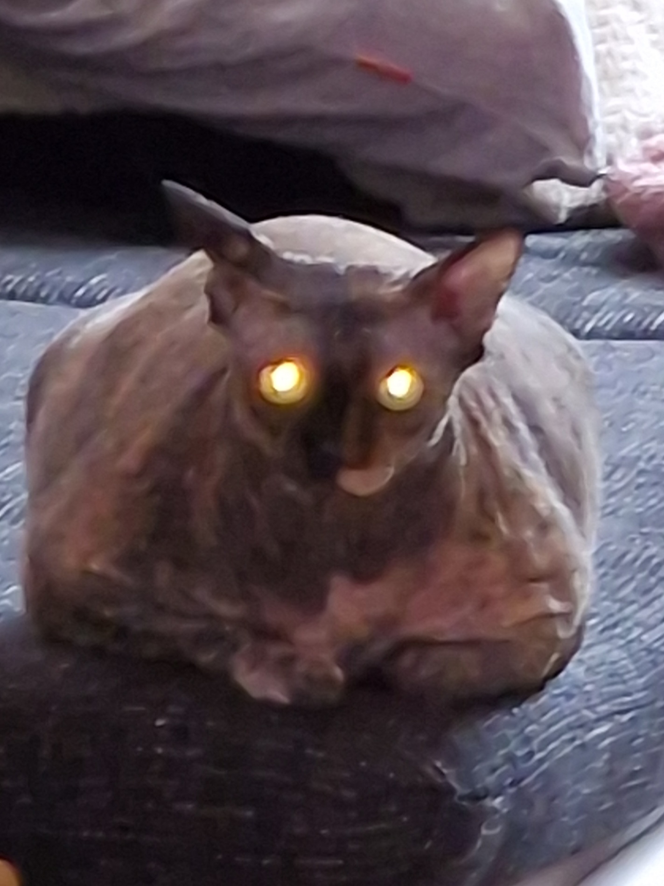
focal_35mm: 69
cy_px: 443
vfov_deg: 28.2
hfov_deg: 21.3
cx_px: 332
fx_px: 1765
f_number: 2.4
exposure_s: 1/33
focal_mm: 7
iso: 400
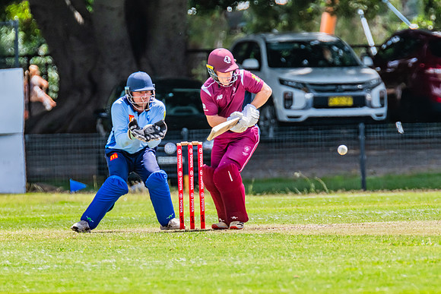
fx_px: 10768
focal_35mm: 879
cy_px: 127
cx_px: 216
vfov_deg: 1.6
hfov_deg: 2.3
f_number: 8
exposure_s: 1/1250
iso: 800
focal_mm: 600
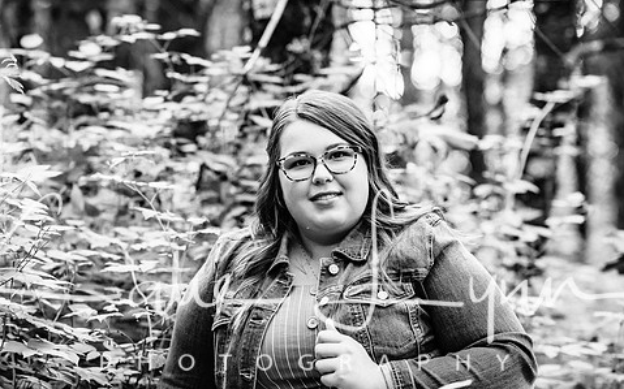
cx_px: 287
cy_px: 243
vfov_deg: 12.4
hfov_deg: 19.8
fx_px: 1785
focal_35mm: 105
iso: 640
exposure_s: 1/250
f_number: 2.8
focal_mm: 85
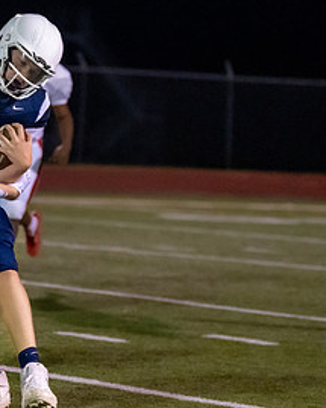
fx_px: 4537
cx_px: -58
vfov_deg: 5.1
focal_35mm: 376
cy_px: 170
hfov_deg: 4.1
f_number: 2.8
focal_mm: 112
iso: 6400
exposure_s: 1/1250
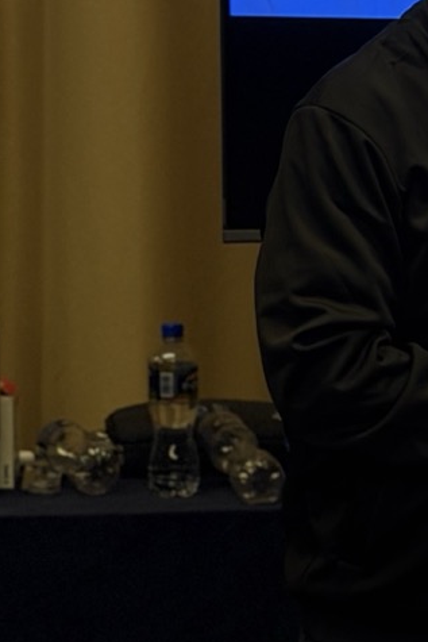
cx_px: 775
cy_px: 250
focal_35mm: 168
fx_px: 2994
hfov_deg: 7.9
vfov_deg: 12.2
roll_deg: -1.4
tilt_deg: -6.3
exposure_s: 1/40
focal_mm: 6.76
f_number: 1.78
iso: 500
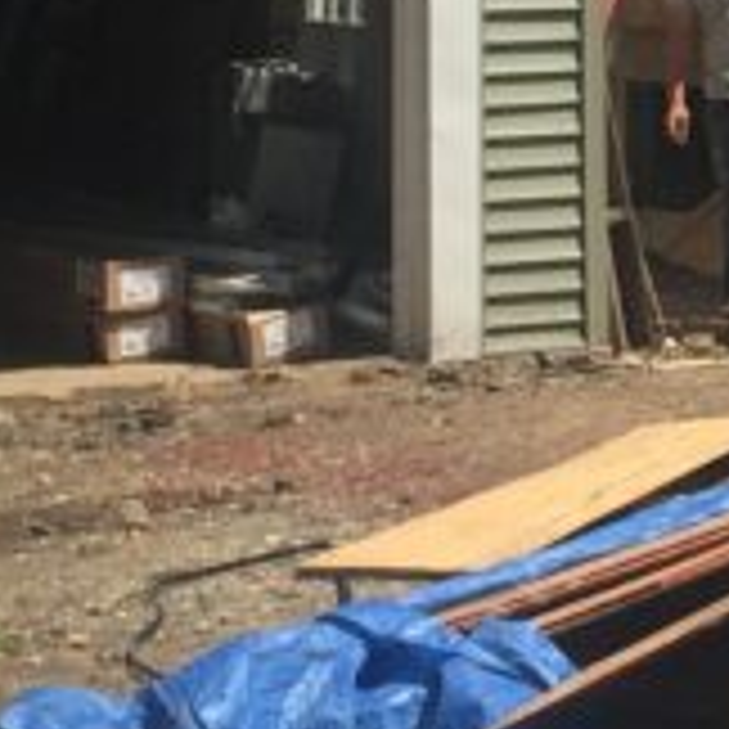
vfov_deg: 10.6
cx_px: 1346
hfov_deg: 10.1
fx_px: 3860
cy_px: -176
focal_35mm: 162
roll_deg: -0.1
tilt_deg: -1.2
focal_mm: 4.15
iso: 32
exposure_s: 1/2825
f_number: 2.2
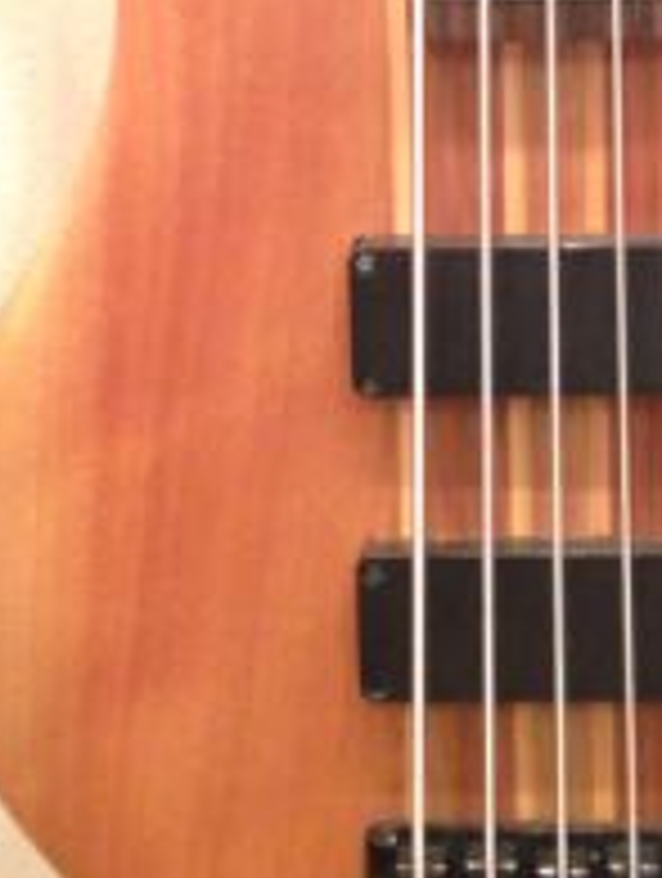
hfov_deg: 16.4
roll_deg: -1.3
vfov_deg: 21.2
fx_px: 2287
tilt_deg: -11.7
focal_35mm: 90
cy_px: 65
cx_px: 504
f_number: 2.4
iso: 400
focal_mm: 4.12
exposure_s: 1/15
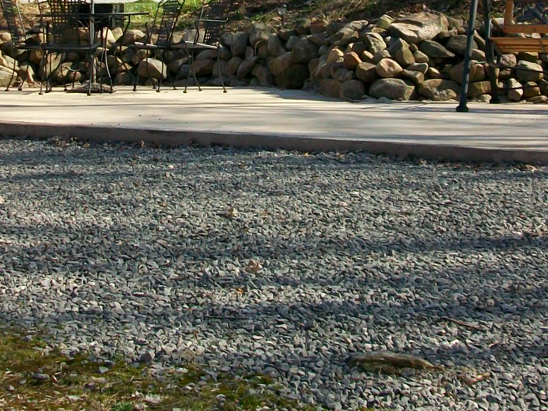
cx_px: 257
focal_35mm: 94
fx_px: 1488
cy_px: -76
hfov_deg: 20.9
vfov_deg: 15.2
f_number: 2.8
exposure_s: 1/500
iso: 64
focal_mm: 5.7
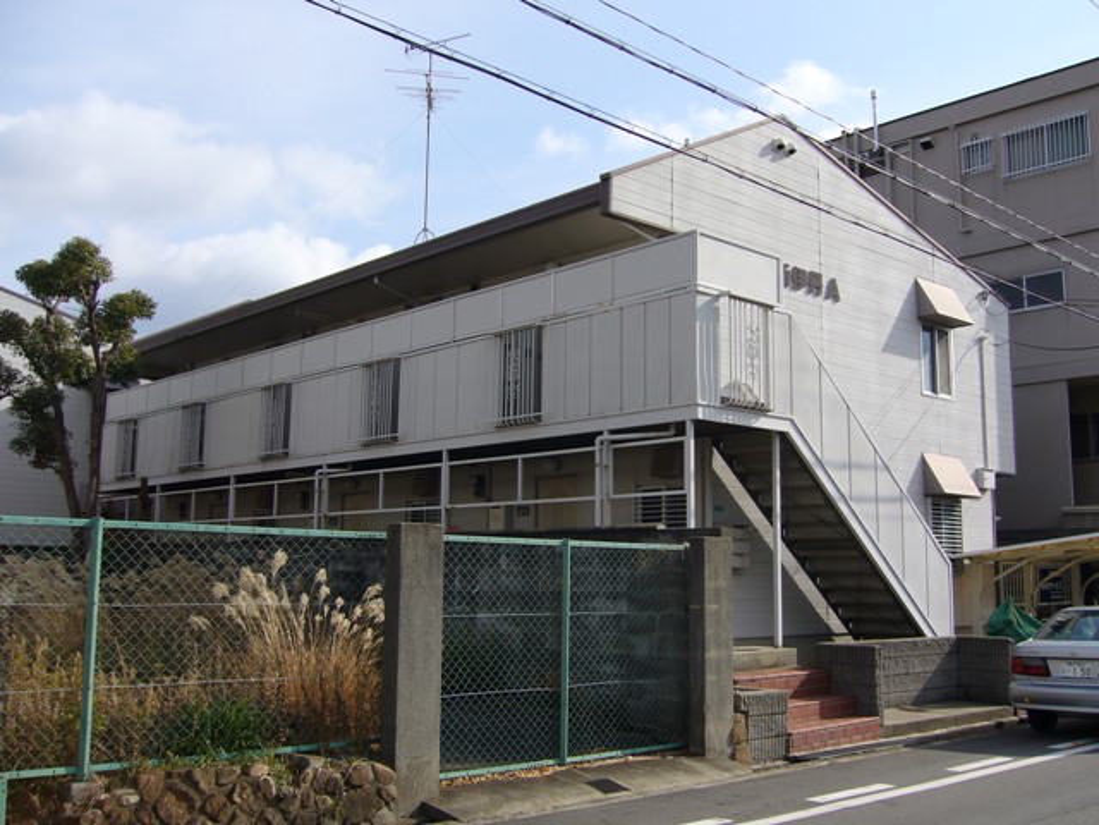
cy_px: 412
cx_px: 550
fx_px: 1111
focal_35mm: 35
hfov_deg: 52.6
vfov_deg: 40.7
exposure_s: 1/400
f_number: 5.6
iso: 80
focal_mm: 5.8
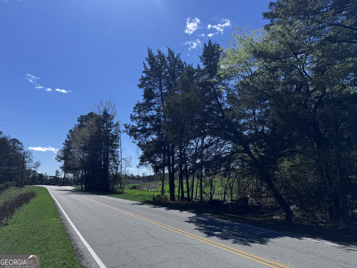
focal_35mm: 24
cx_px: 178
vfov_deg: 56.8
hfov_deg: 71.6
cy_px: 134
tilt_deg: +12.4
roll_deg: -0.4
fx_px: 248
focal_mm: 6.76
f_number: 1.78
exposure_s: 1/6410
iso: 80
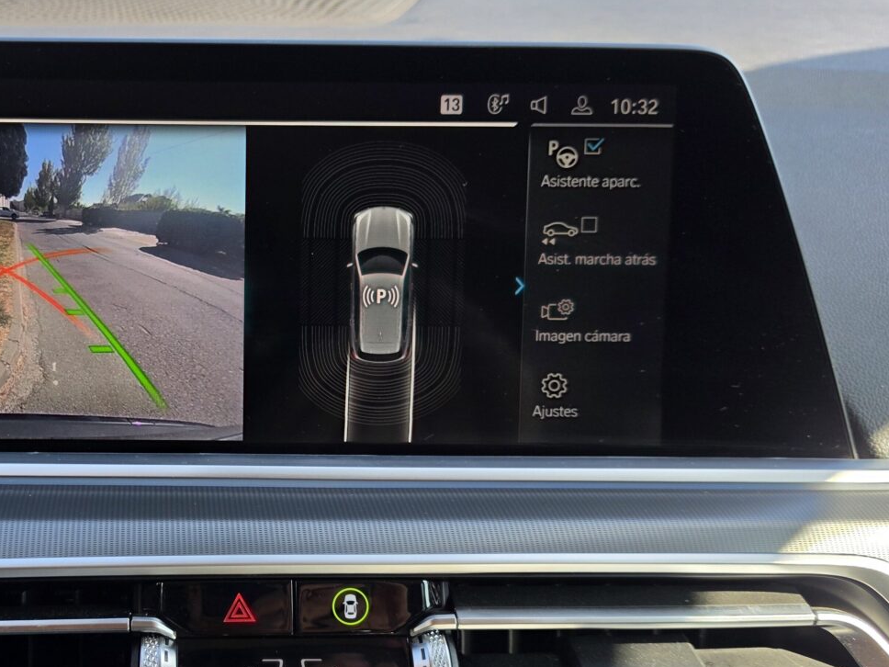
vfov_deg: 37.5
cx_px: 230
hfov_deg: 47.3
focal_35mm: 38
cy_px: 415
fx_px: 976
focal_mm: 6.5
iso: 12
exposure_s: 1/153
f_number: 1.4
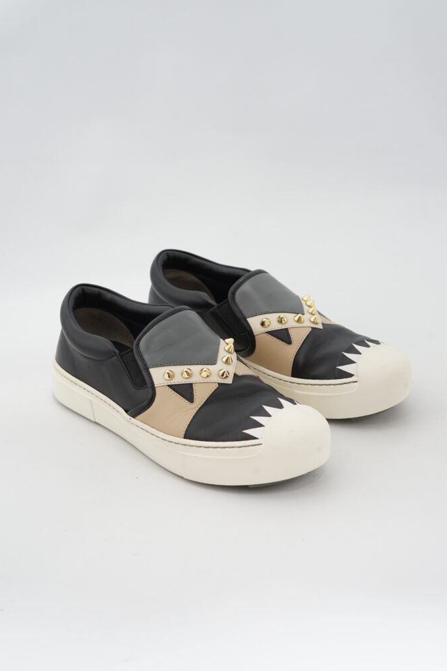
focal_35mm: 51
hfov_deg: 26.5
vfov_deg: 38.9
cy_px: 332
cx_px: 220
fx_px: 950
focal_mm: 50
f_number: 6.3
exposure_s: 1/20
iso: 640
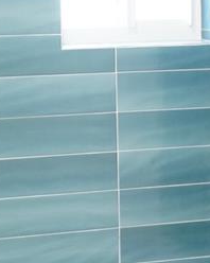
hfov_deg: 14.1
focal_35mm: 109
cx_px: 102
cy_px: 136
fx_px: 848
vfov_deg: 17.6
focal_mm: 24
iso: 400
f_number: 3.5
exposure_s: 1/30
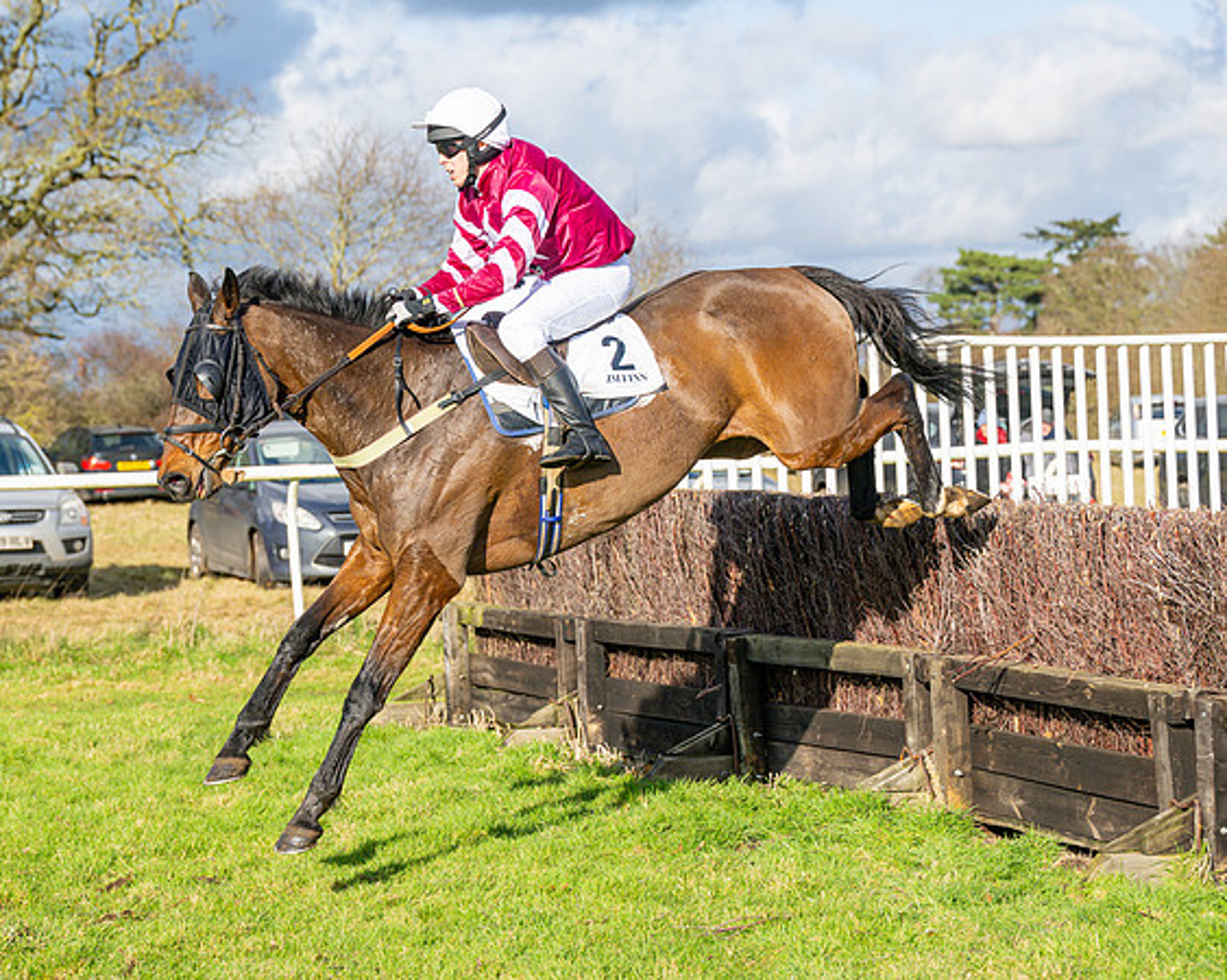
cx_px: 596
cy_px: 545
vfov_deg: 15.6
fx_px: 3588
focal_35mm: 99
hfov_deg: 19.4
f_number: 4
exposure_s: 1/2500
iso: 200
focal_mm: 70
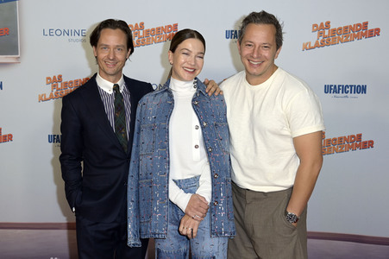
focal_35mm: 56
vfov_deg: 24.2
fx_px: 605
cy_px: 130
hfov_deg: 35.7
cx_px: 194
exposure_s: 1/250
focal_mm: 56
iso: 640
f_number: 5.6
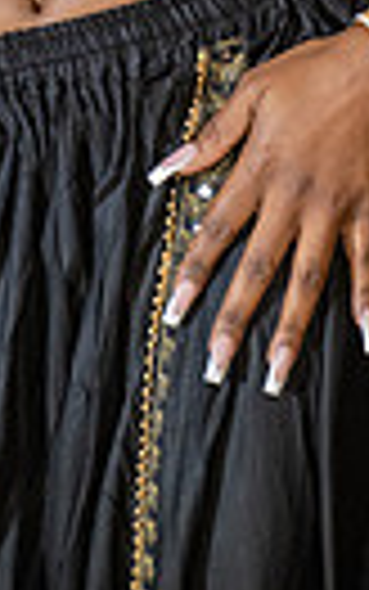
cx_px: 117
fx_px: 11219
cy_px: -257
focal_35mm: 698
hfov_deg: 1.9
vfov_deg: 3.0
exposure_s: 1/500
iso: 2500
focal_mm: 200
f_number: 2.8
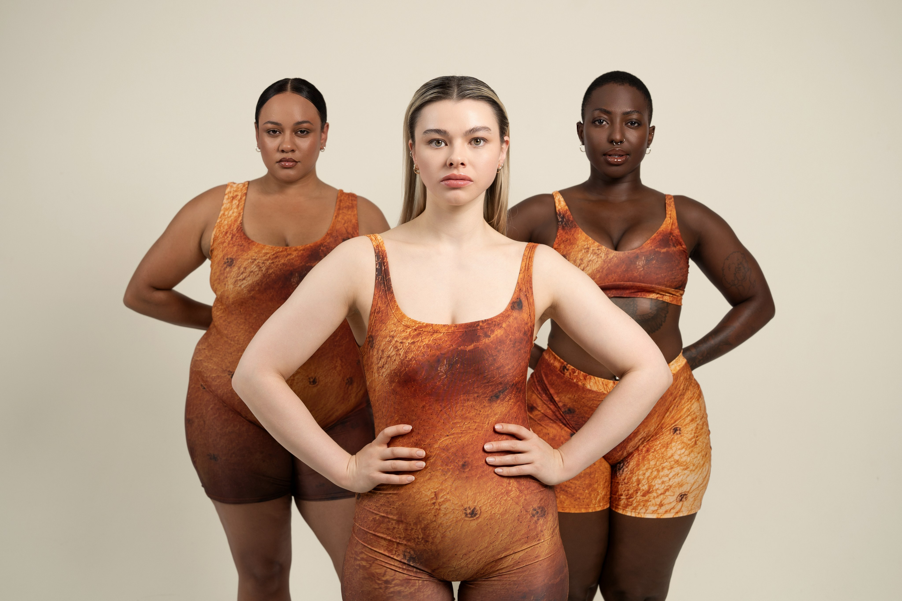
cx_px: 451
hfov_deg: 54.4
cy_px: 300
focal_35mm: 35
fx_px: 877
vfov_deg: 37.9
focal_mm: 35
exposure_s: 1/250
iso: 100
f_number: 5.6
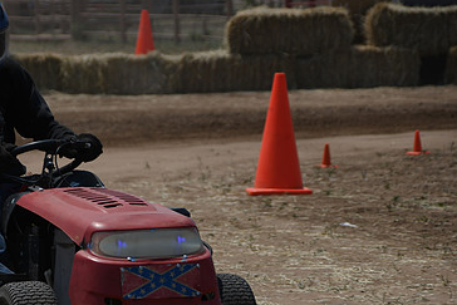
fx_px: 5295
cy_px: 206
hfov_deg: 4.9
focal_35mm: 417
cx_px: 142
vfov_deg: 3.3
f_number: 6
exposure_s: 1/1250
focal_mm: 175
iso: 100
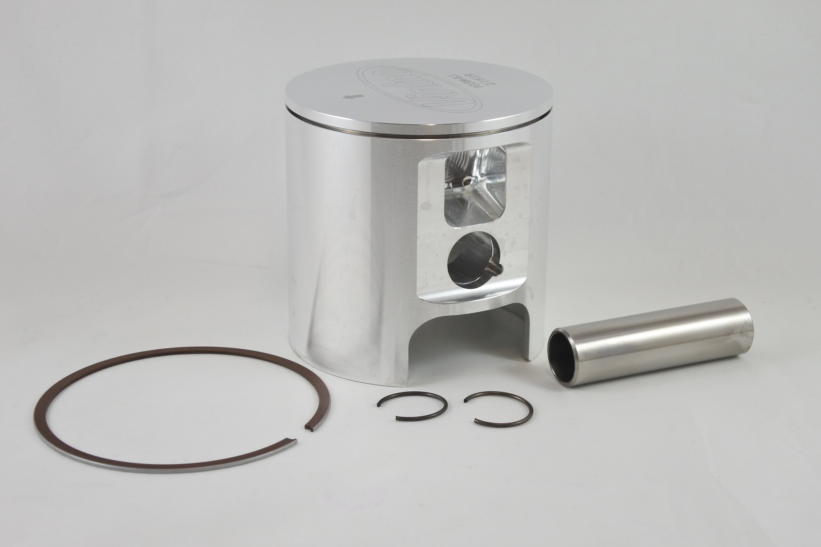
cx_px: 410
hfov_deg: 35.1
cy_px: 274
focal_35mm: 57
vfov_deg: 23.8
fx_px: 1300
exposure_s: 1/160
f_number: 4.8
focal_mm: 21.4
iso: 400
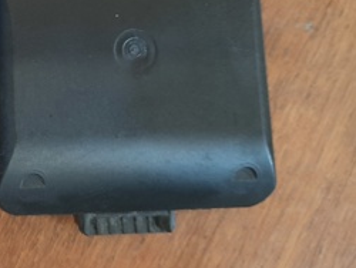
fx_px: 659
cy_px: 26
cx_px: -47
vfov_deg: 22.4
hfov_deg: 27.4
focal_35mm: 64
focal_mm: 4.6
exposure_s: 1/25
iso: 320
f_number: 2
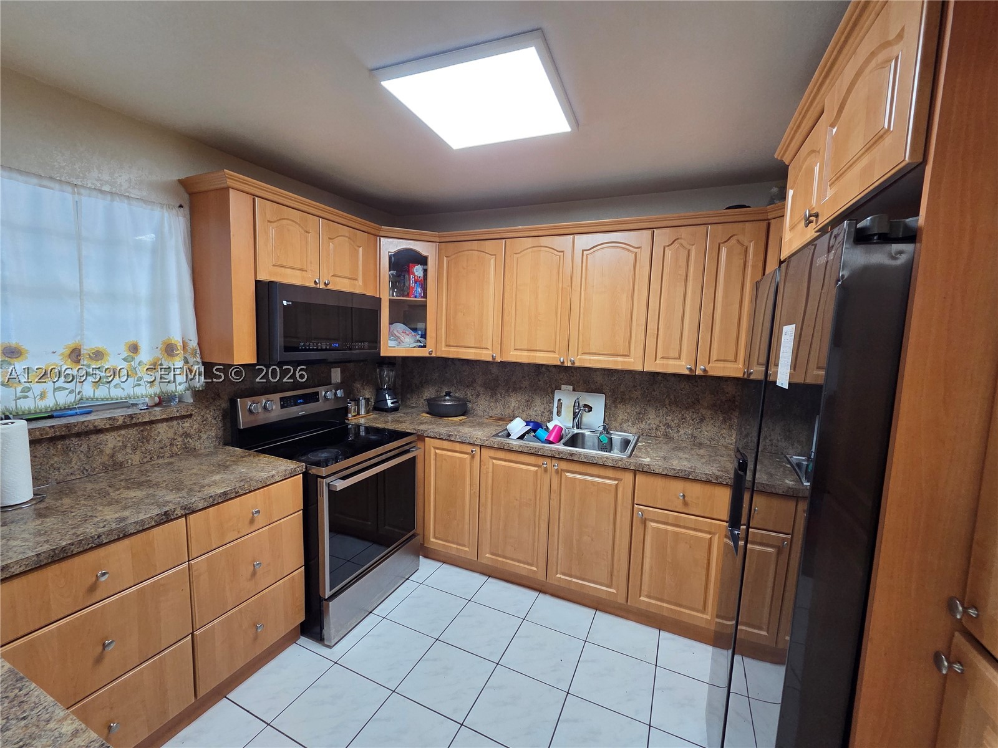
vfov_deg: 89.9
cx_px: 499
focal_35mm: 13
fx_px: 375
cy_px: 374
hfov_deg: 106.2
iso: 200
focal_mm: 2.2
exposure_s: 1/60
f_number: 2.2
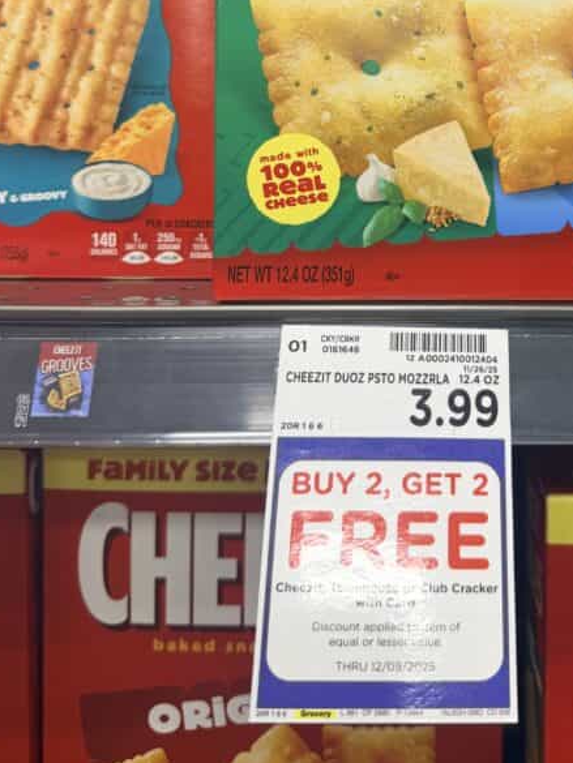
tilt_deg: -0.7
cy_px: 164
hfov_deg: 33.3
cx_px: 467
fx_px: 927
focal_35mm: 42
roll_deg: +0.7
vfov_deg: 42.9
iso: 125
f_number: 1.78
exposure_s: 1/120
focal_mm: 6.76
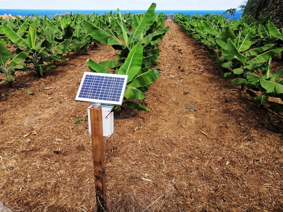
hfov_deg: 65.3
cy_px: 106
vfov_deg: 51.4
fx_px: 221
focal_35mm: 27
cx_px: 142
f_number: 1.8
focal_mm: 3.95
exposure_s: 1/1033
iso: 50
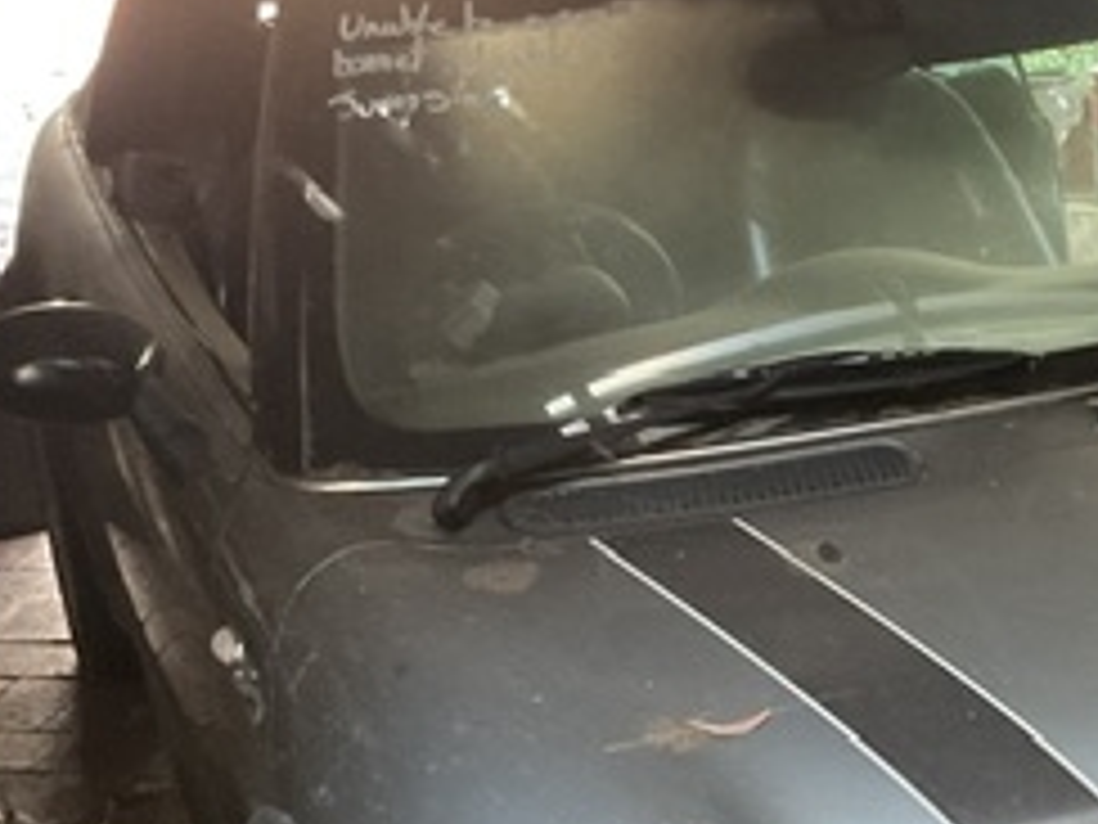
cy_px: 738
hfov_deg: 24.5
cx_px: 1084
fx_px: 2411
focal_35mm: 76
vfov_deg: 19.1
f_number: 1.8
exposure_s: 1/30
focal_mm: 3
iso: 320
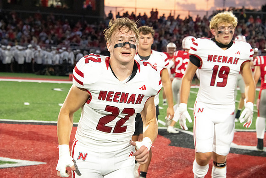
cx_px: 133
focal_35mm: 100
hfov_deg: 20.4
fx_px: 739
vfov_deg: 13.7
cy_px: 89
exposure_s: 1/250
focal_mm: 100
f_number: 7.1
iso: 10000
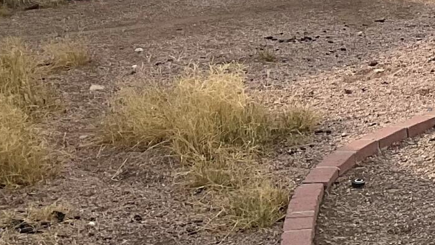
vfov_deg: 8.8
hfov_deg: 13.4
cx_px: 901
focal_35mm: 135
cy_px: -90
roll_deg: -0.4
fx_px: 1557
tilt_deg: -7.8
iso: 16
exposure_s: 1/1848
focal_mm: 3
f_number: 1.8
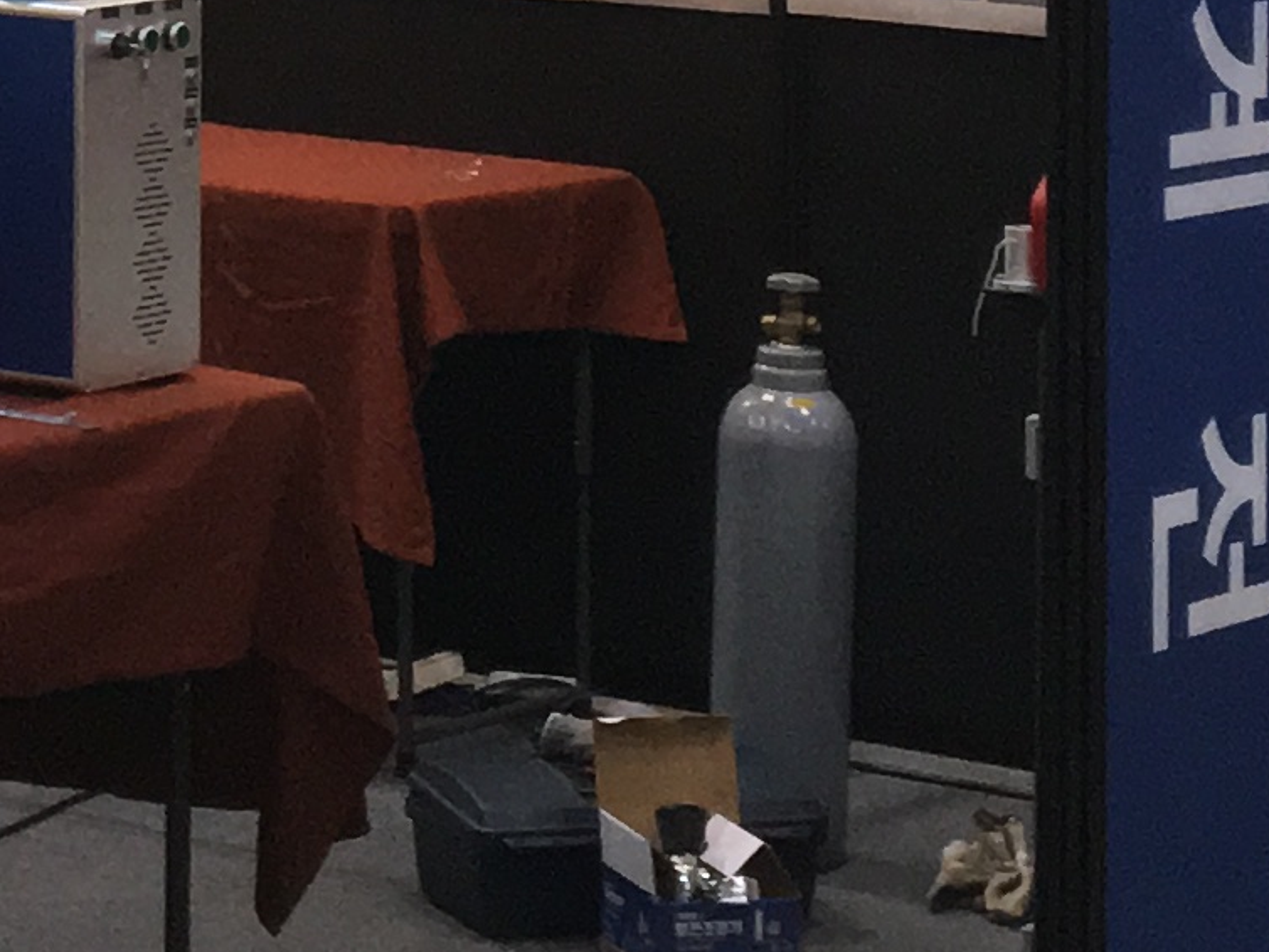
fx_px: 5684
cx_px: -323
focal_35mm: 155
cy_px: -584
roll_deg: -0.7
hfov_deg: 12.4
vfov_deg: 9.3
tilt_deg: +1.0
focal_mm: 4.15
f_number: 2.2
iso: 100
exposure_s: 1/30
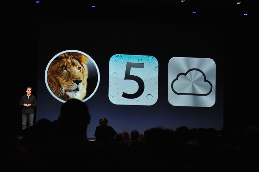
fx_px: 561
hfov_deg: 26.0
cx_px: 130
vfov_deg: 17.5
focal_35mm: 78
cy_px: 86
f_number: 5
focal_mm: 52
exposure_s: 1/100
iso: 1600
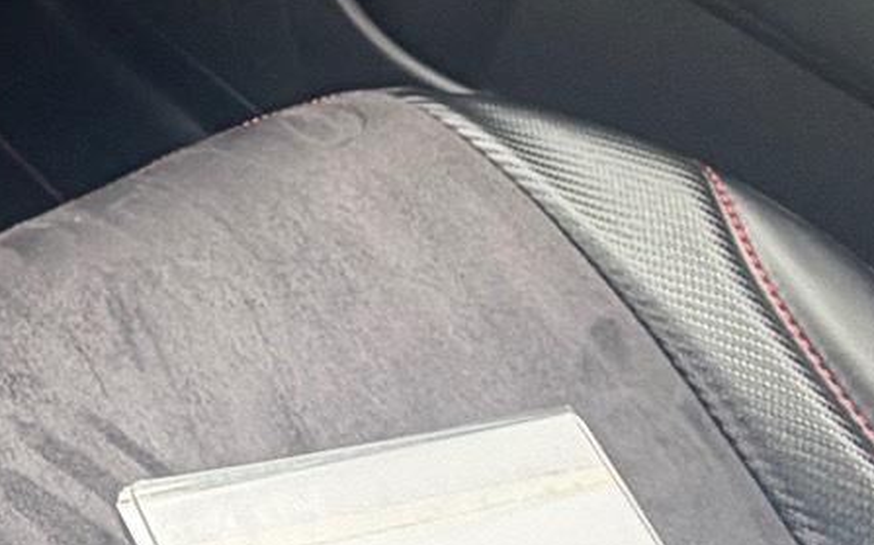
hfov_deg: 23.5
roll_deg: -9.2
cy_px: -342
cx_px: -489
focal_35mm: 67
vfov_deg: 17.0
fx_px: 1595
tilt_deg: -26.7
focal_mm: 2.22
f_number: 2.2
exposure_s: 1/121
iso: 64
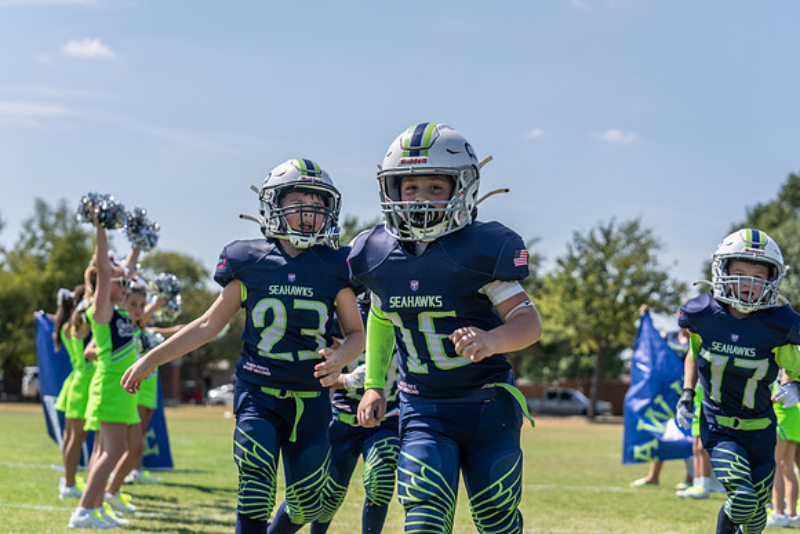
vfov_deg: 19.5
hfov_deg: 28.8
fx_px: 1556
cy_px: 267
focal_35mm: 70
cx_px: 400
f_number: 4
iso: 100
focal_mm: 70
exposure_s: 1/1250
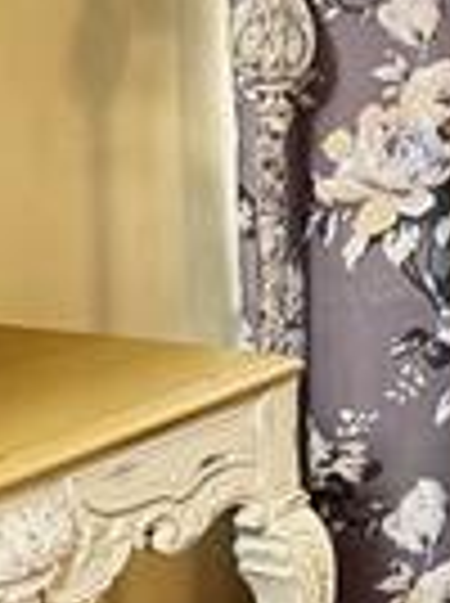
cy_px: -99
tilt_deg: -4.3
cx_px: 850
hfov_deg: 10.0
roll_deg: +0.7
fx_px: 2400
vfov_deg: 13.9
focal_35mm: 138
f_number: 1.78
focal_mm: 6.76
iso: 250
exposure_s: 1/60
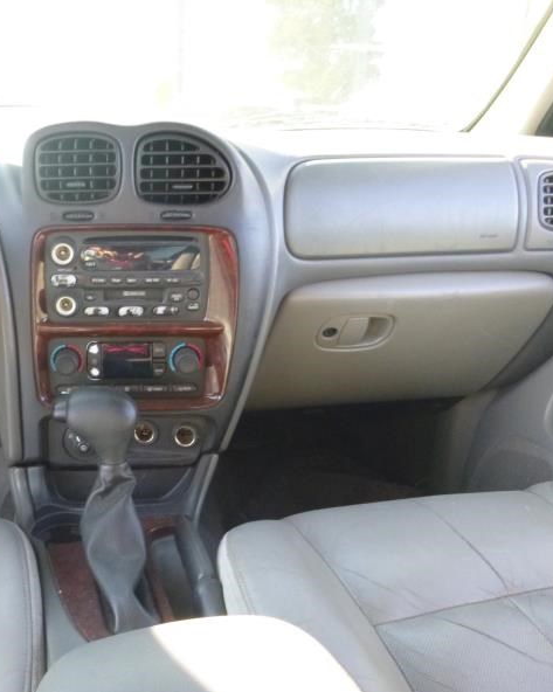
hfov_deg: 42.6
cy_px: 350
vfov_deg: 54.2
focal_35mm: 33
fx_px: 676
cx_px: 116
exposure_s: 1/60
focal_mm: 4.5
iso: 400
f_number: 3.9
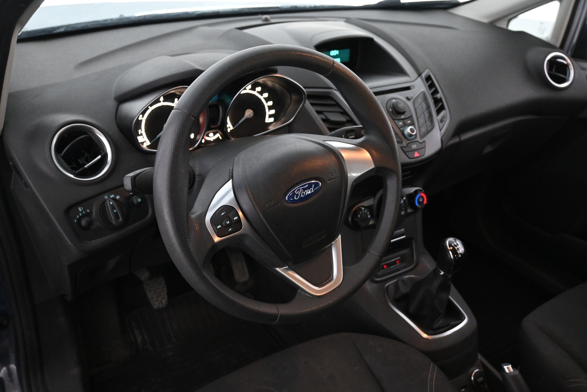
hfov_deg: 57.2
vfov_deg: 40.0
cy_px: 196
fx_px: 538
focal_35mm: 33
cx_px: 294
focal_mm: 22
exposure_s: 1/40
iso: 2800
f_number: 4
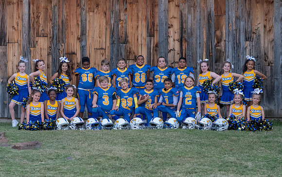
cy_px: 99
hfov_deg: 24.5
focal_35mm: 84
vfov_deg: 15.5
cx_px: 141
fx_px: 650
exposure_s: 1/320
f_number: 4
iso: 3200
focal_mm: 70
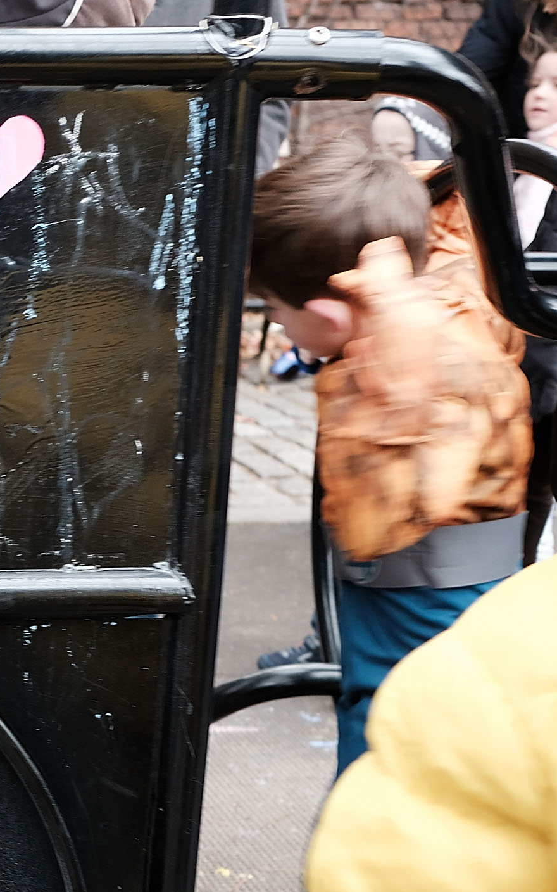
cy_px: 616
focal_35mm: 76
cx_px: -320
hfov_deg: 15.6
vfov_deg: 26.9
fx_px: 1846
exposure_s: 1/60
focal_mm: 23
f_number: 3.2
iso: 320
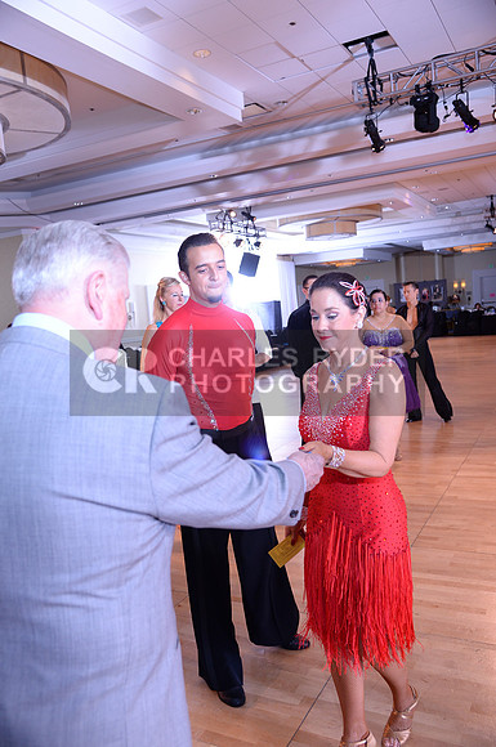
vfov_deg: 62.0
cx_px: 248
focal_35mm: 30
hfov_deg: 43.5
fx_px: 622
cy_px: 374
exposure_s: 1/250
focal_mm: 30
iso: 1250
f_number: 4.5
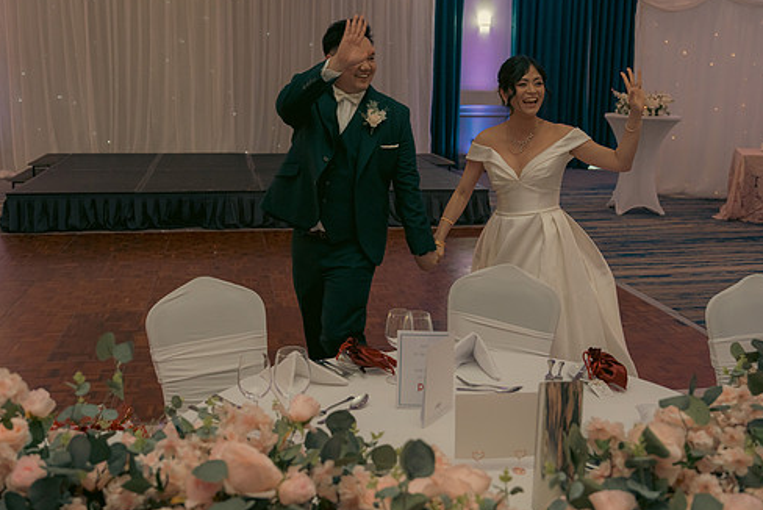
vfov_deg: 35.0
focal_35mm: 38
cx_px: 375
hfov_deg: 50.7
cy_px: 218
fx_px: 806
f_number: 3.5
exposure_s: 1/160
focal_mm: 32
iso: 2500
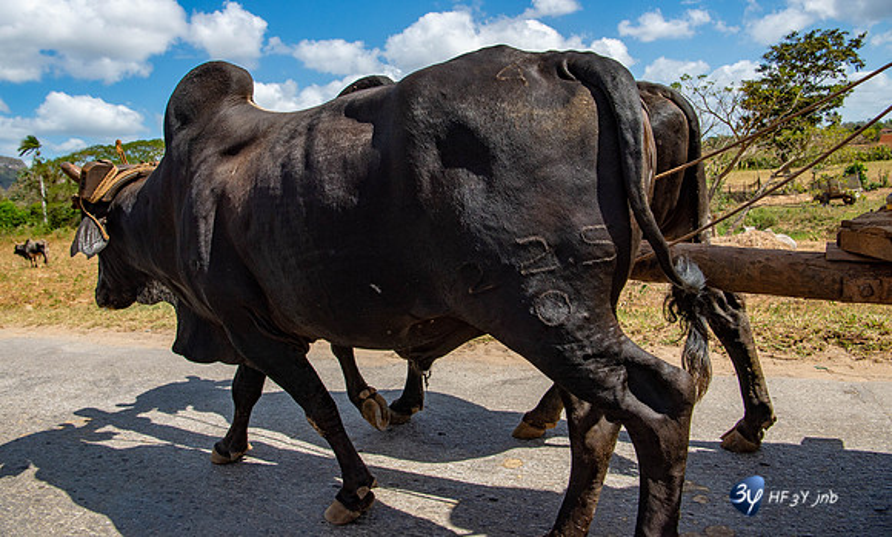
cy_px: 230
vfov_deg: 47.1
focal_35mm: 26
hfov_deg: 71.9
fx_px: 614
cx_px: 440
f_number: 9
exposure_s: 1/2000
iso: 560
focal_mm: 24
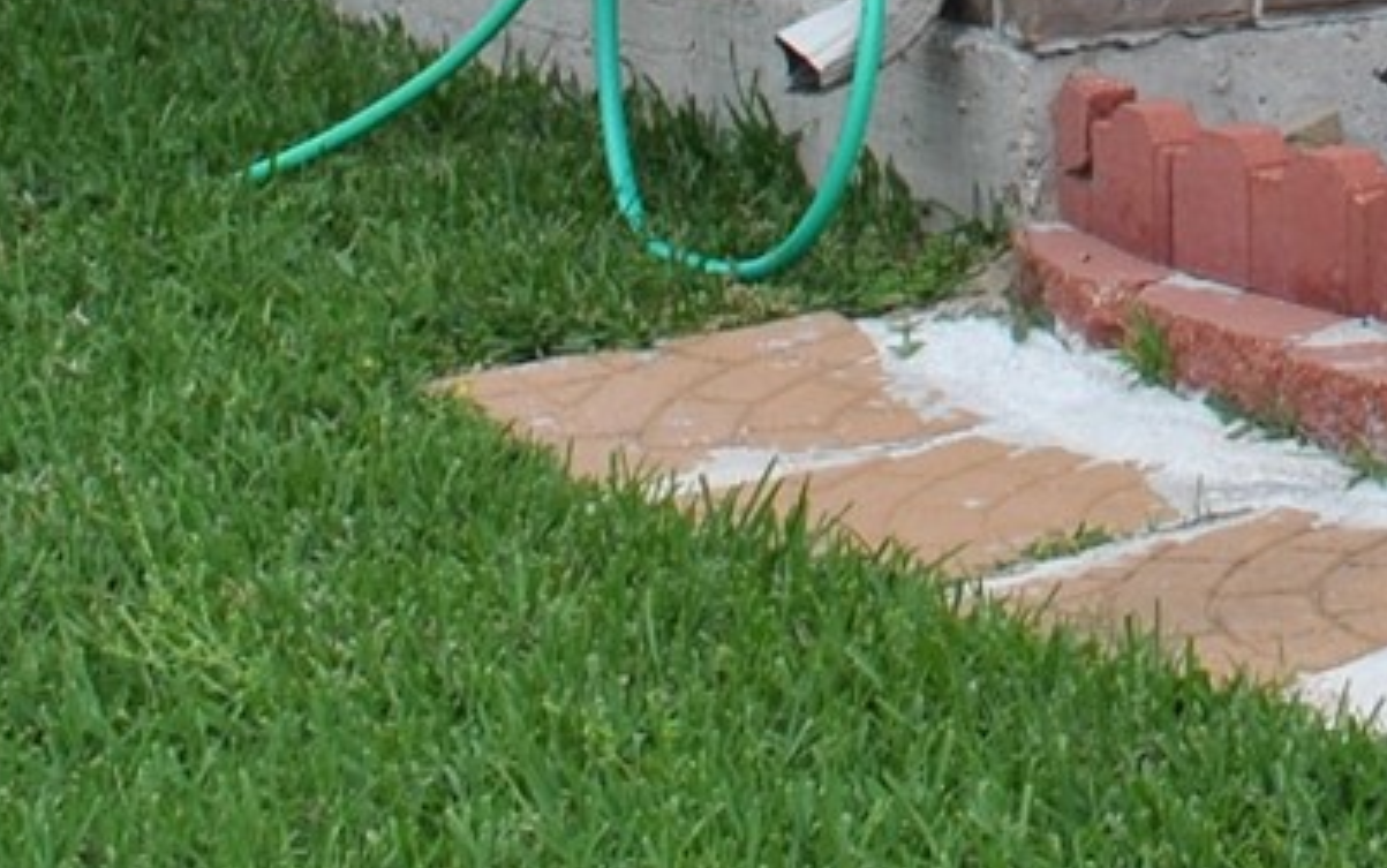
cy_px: -1300
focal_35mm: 182
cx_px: 1987
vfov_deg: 6.8
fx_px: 6883
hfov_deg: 11.1
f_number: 8
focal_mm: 22
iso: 100
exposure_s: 1/250
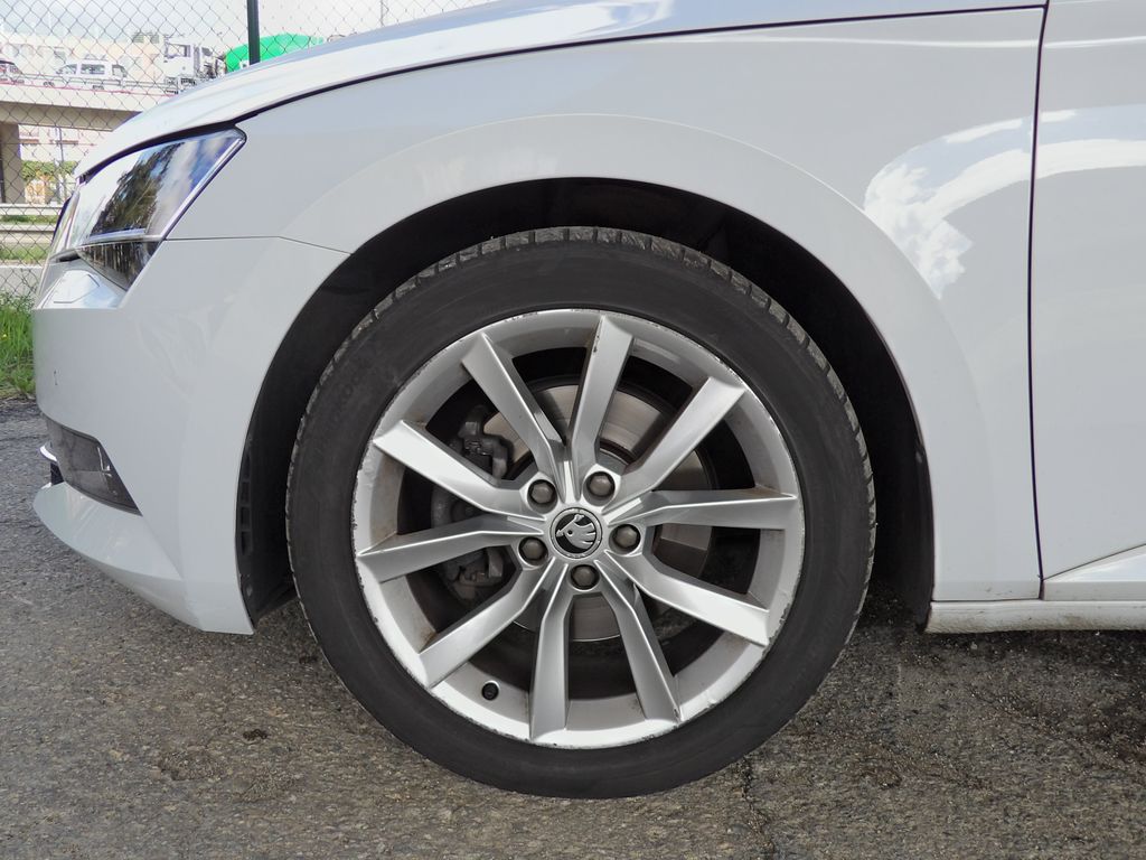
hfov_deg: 55.4
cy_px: 430
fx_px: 1093
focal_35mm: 33
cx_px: 573
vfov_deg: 42.9
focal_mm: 5.9
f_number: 3.6
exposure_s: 1/117
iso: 100
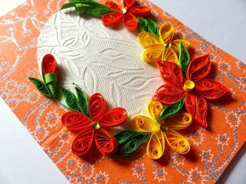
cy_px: 92
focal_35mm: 25
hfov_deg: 69.4
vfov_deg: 54.9
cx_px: 123
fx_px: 178
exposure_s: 1/100
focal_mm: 4.5
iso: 100
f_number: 3.5
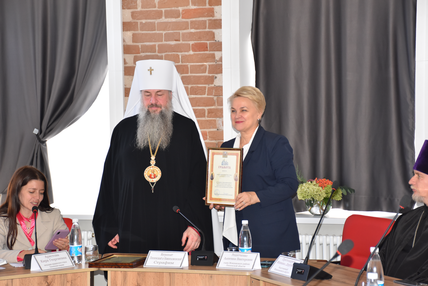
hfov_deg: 22.6
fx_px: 1070
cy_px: 143
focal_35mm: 90
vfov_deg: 15.2
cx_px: 214
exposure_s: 1/80
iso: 800
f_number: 5
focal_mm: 60
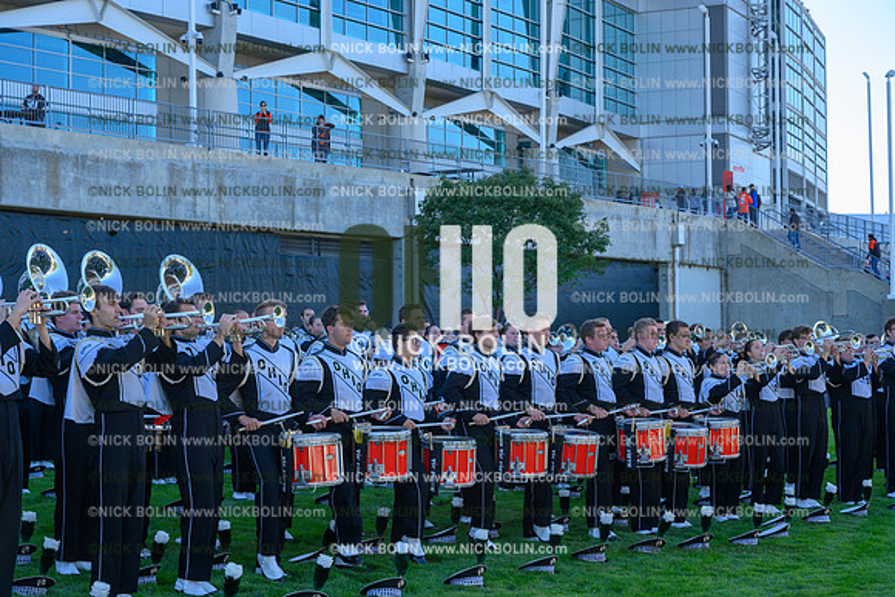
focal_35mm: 70
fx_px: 1741
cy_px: 298
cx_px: 448
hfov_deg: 28.8
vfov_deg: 19.5
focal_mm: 70
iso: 800
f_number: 8
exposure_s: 1/640
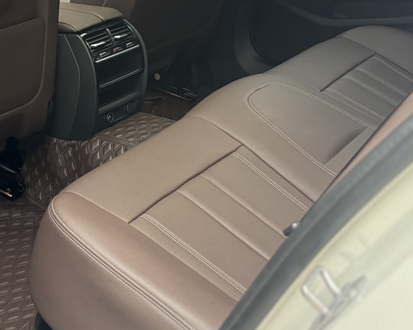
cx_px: 125
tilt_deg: -14.3
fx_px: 733
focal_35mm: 60
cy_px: 40
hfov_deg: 31.1
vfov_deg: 24.7
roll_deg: +1.1
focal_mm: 6.76
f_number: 1.78
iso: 500
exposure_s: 1/50
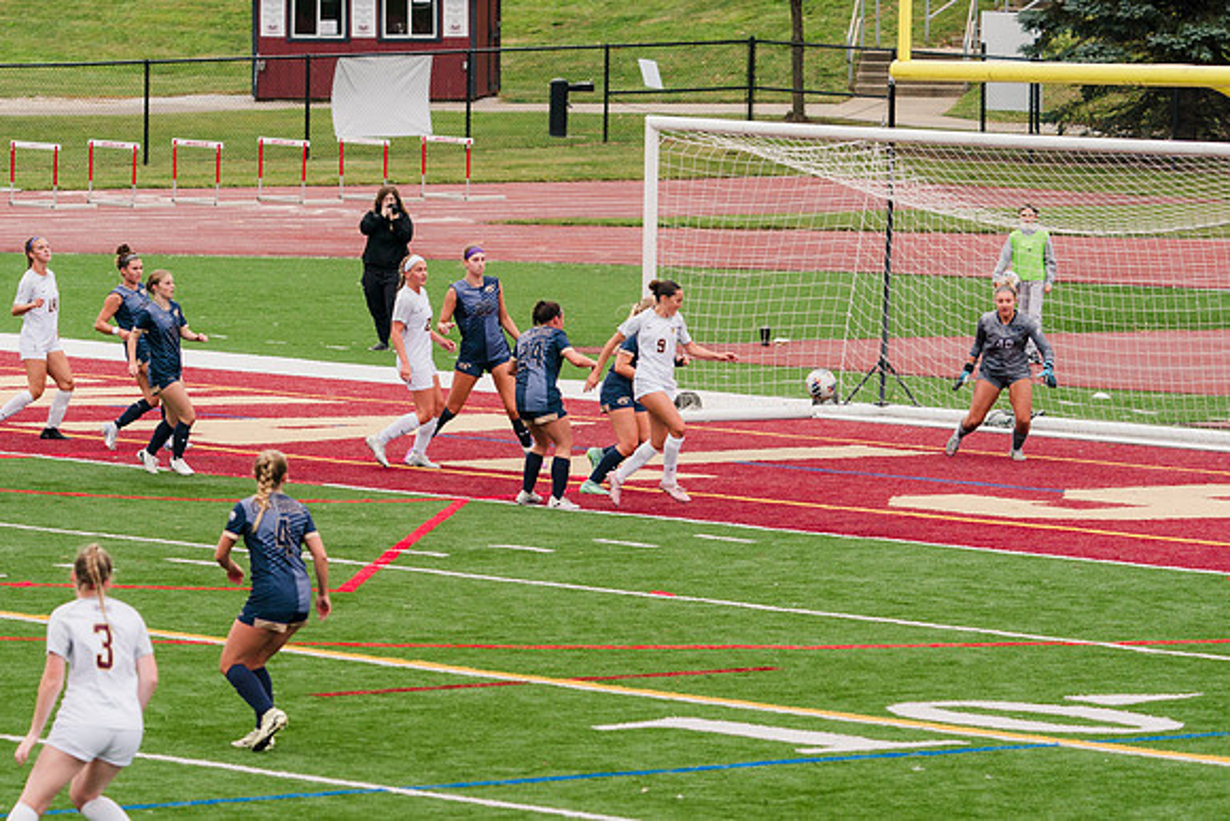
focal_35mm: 250
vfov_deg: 5.5
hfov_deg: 8.2
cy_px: 513
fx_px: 8533
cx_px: 462
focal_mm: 200
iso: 500
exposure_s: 1/1600
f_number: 5.6
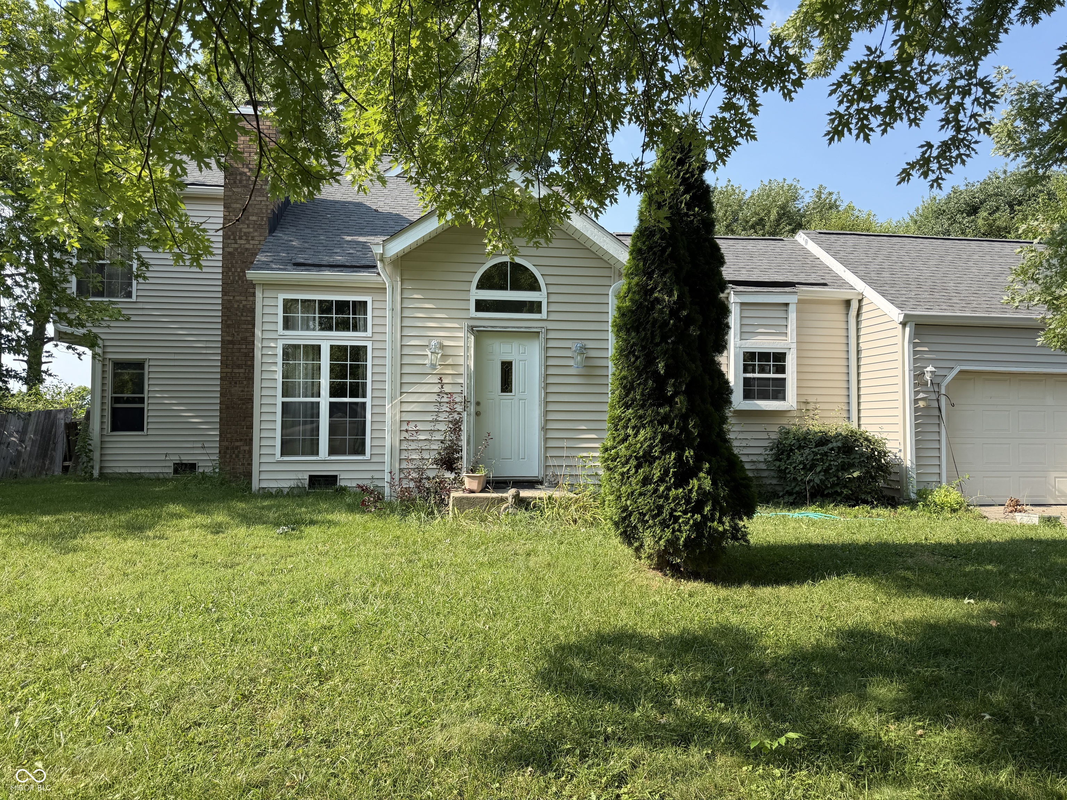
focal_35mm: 24
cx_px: 534
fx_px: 740
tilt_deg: +1.6
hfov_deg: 71.6
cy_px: 400
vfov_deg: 56.8
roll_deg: -0.1
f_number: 1.78
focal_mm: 6.76
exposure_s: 1/1585
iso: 80
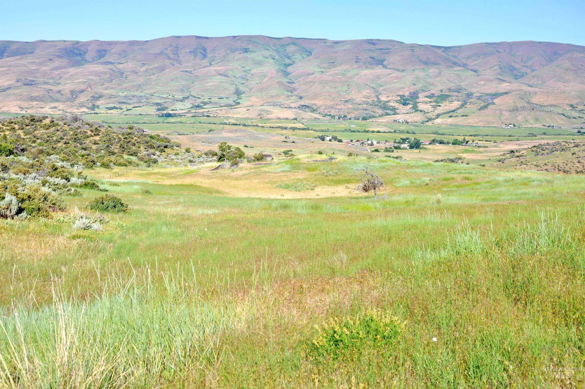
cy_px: 194
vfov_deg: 34.1
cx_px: 292
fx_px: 633
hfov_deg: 49.6
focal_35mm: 39
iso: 200
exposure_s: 1/400
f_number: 10
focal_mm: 26
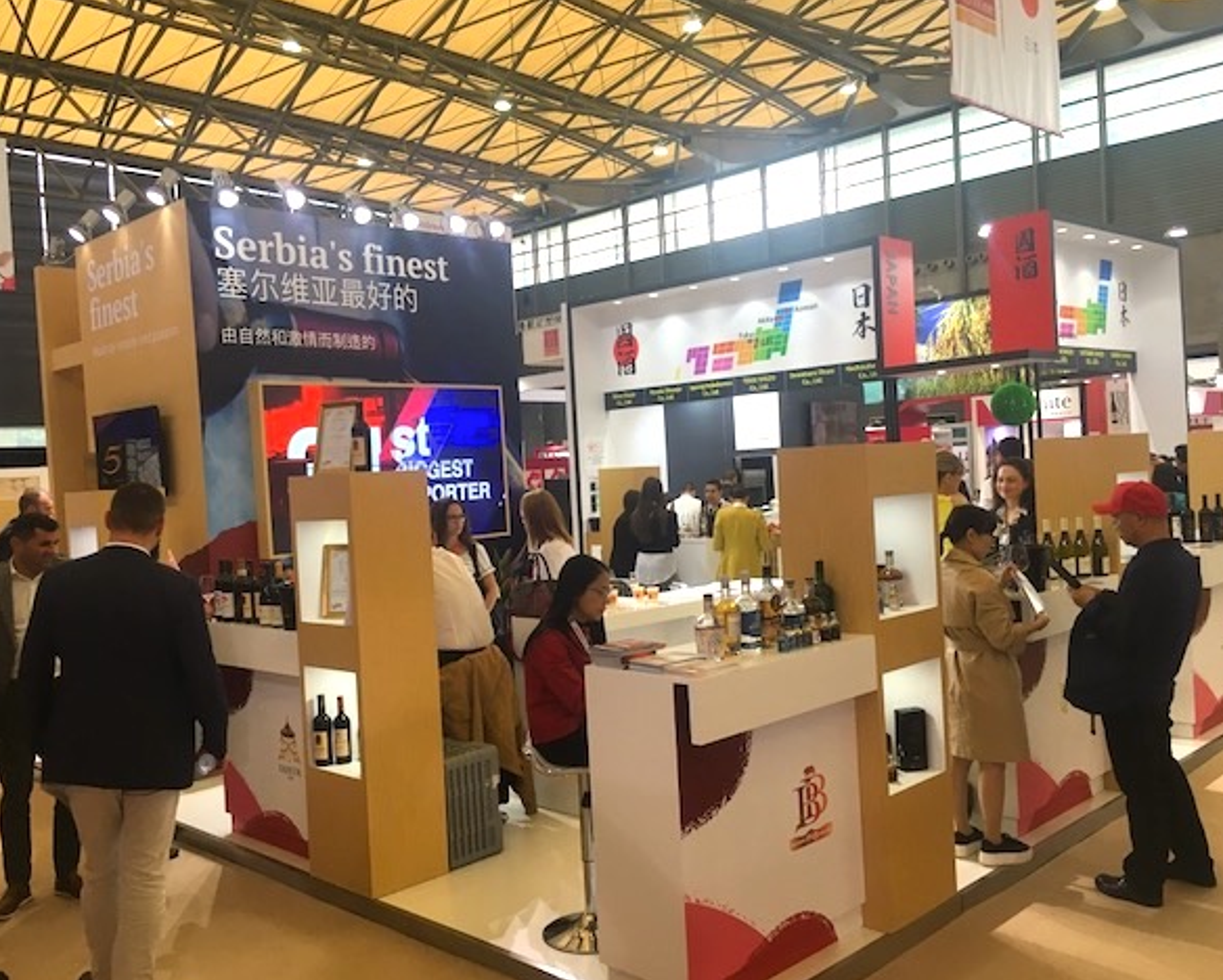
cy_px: 494
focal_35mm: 31
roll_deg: +4.1
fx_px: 1123
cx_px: 601
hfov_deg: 57.1
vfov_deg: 47.2
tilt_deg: -1.3
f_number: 2.2
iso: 25
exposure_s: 1/33
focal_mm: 4.15
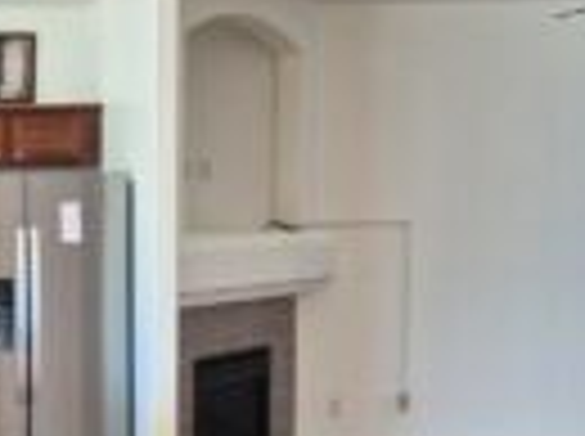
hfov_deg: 25.3
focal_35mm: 71
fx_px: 1198
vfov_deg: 20.4
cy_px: 355
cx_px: -72
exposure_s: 1/120
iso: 100
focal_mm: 5.4
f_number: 1.8
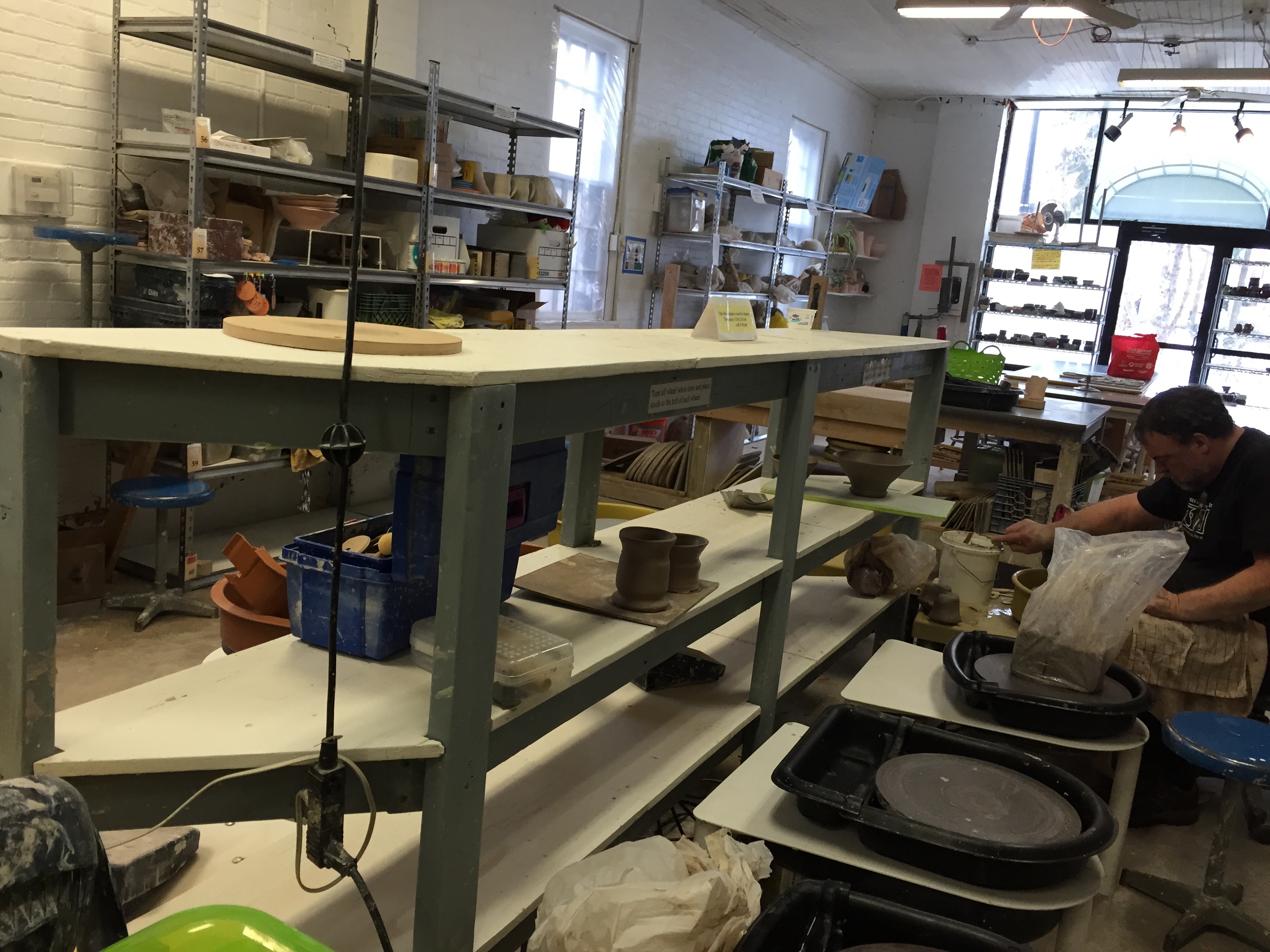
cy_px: 476
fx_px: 1064
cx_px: 635
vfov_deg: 48.2
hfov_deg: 61.7
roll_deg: -5.7
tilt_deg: -9.0
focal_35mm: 29
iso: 40
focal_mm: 4.15
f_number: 2.2
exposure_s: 1/30
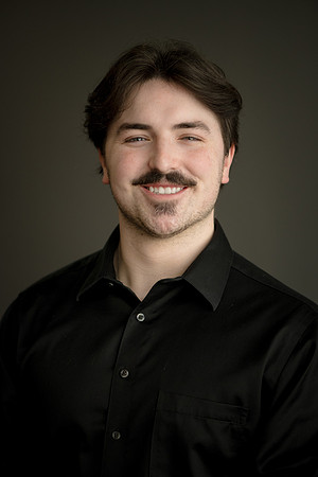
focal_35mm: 105
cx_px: 159
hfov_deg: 13.0
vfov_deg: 19.5
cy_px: 238
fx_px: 1391
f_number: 3.2
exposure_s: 1/160
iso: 720
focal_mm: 105
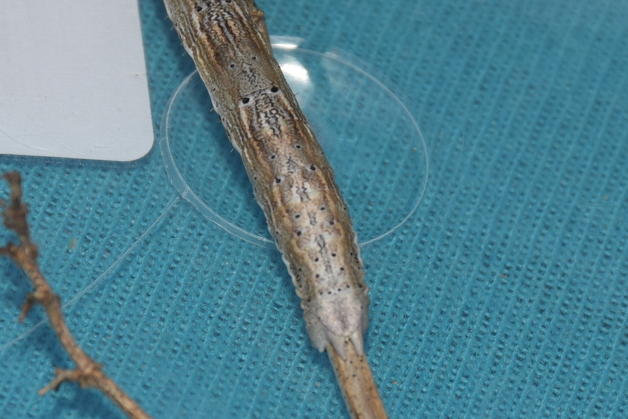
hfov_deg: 9.8
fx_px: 3681
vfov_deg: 6.5
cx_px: 313
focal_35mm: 211
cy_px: 209
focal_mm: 140
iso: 100
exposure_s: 1/160
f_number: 11
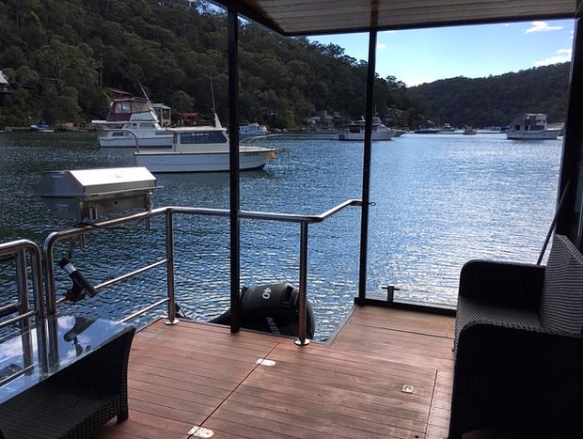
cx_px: 292
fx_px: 489
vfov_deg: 48.3
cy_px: 220
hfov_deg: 61.6
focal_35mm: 29
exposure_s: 1/974
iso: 25
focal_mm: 4.15
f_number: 2.2
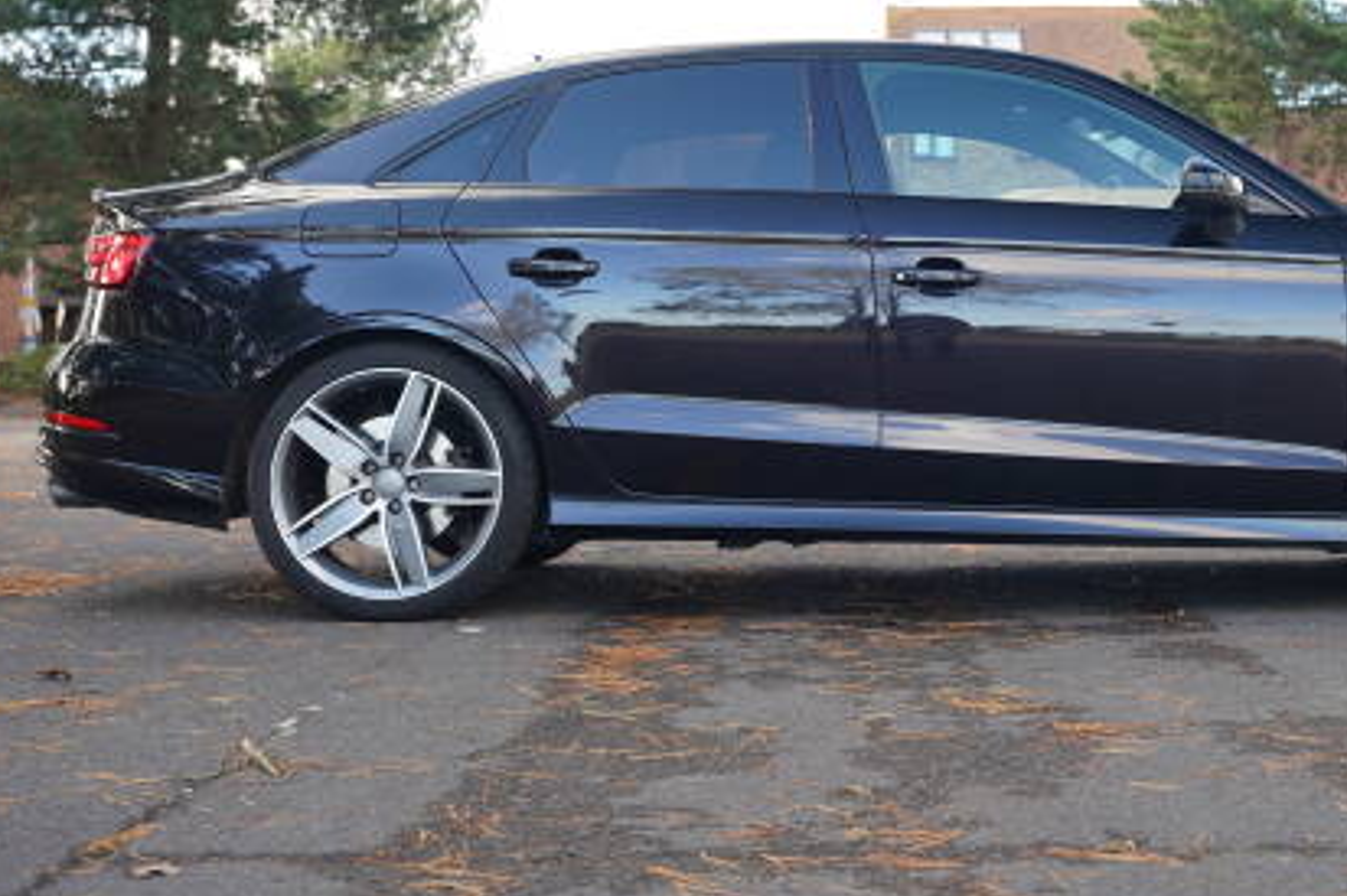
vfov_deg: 21.8
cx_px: 949
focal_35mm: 62
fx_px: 2319
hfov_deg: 32.0
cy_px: 274
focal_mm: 40
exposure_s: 1/60
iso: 100
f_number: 4
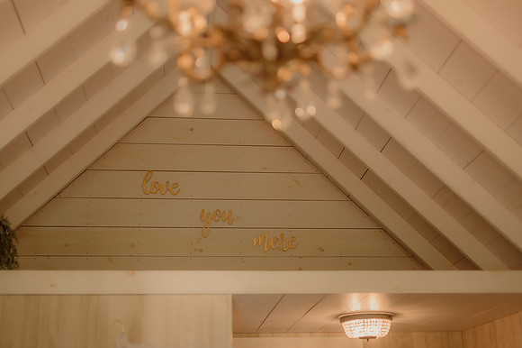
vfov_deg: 26.1
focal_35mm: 52
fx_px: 748
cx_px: 262
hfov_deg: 38.5
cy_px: 174
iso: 400
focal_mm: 50
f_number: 1.4
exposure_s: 1/200
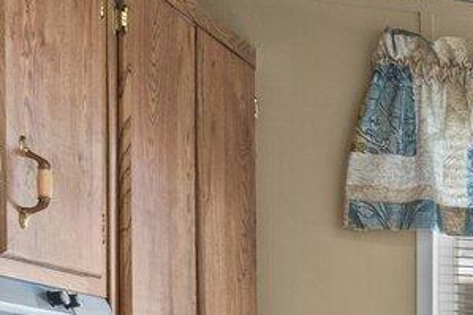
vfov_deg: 12.7
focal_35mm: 102
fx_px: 1342
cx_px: 1416
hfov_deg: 11.4
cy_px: 461
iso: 400
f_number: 8
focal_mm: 14.9
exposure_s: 1/6
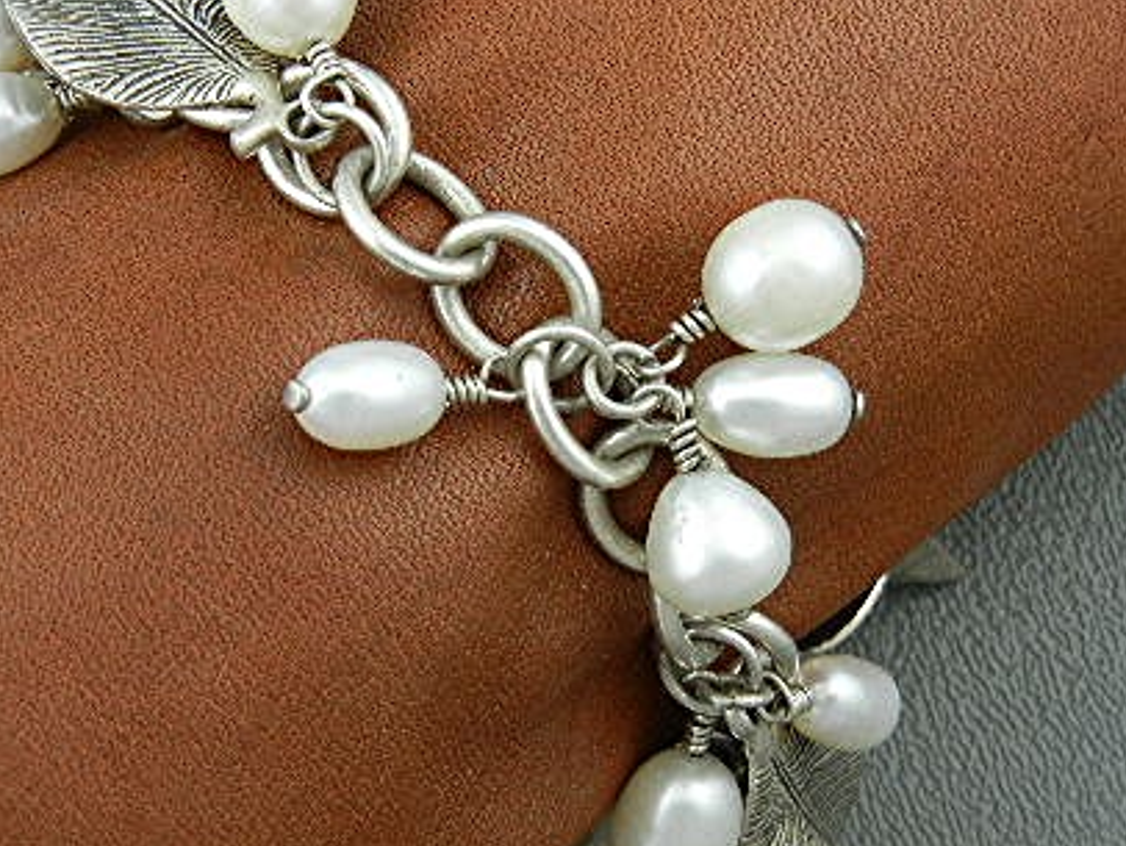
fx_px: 3027
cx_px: 460
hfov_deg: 21.1
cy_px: 388
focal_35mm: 93
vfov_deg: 15.9
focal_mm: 10.6
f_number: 4
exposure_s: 1/6.4
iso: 200
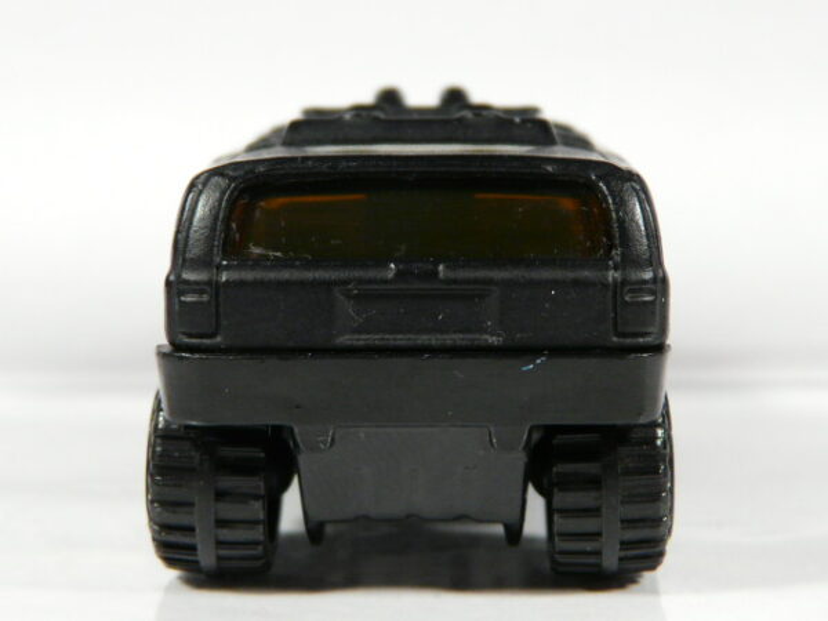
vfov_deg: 18.2
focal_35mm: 81
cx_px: 414
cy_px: 310
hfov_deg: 24.1
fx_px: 1937
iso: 160
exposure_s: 1/40
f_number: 3.2
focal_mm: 8.3
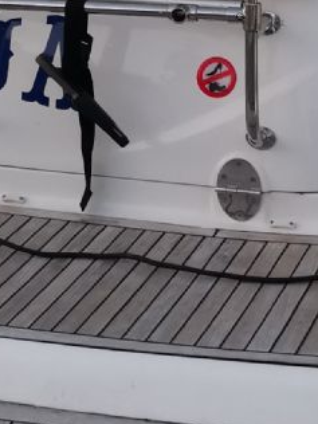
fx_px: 1507
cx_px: 131
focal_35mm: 123
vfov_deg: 15.3
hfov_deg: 12.0
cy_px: -130
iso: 200
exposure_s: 1/100
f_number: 1.8
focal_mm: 5.58
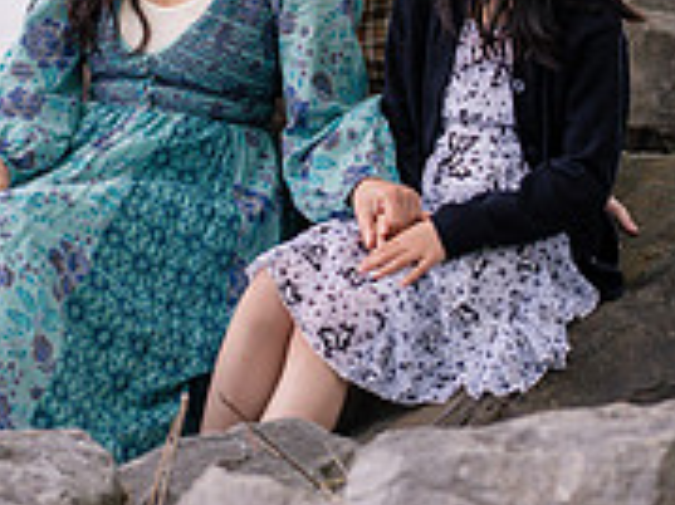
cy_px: -87
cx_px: 305
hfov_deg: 9.6
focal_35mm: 206
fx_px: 4014
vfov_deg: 7.2
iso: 800
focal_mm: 85
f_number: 4
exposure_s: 1/640
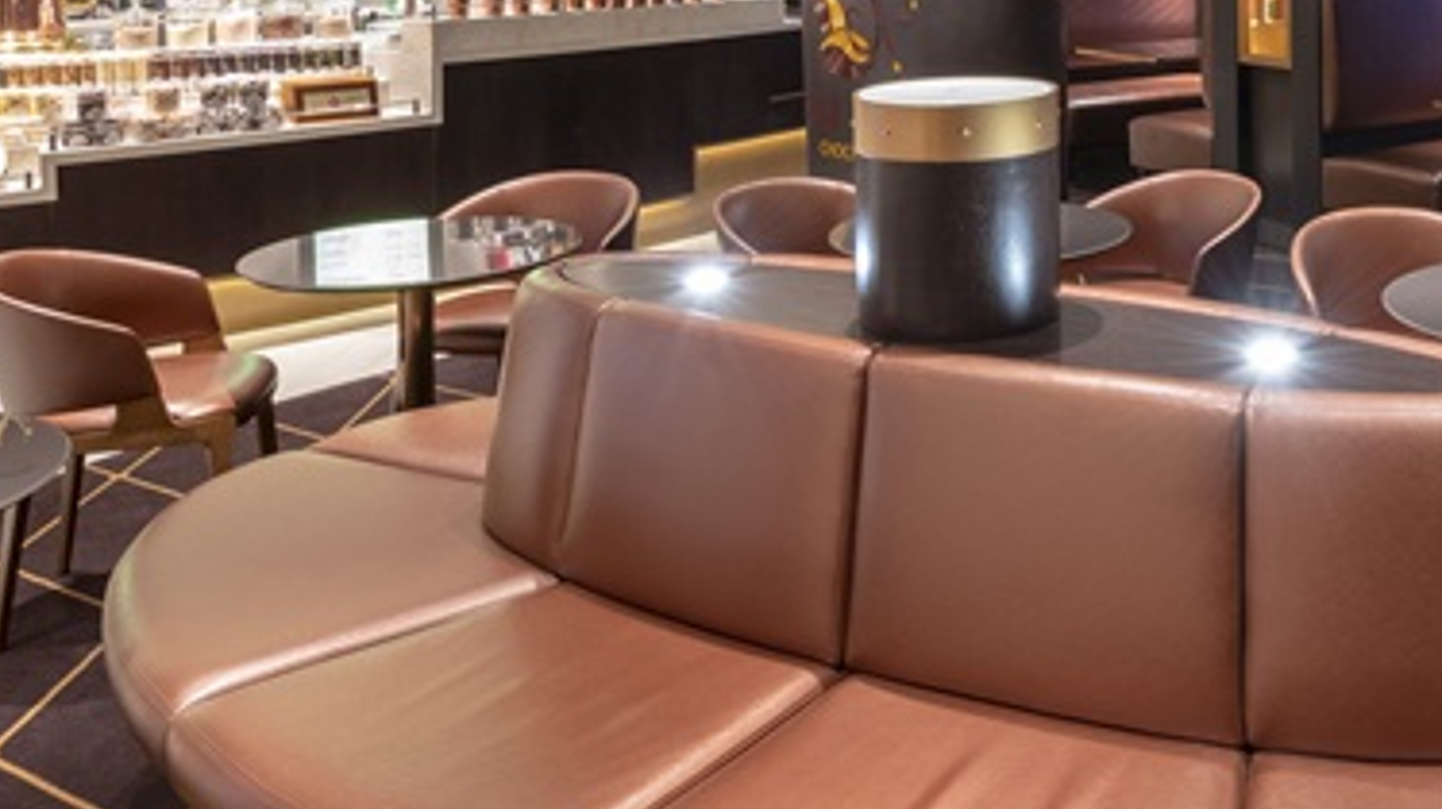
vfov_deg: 26.1
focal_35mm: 42
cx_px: 1168
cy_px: -89
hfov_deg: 45.7
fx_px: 1605
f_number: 11
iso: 800
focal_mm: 15
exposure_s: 1/2
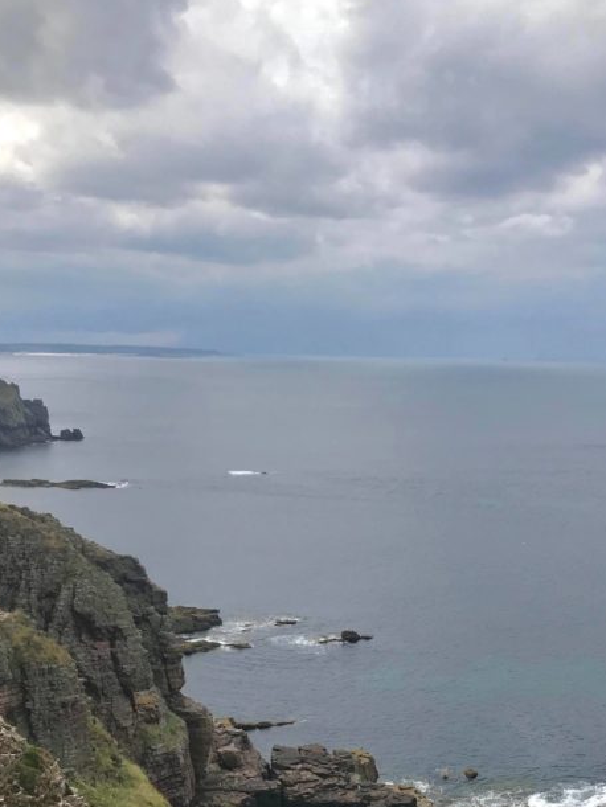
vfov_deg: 39.1
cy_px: 627
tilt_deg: -14.0
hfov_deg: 30.6
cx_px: 414
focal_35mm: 47
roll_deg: +0.4
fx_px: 1096
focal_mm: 3.99
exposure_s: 1/3096
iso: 20
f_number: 1.8
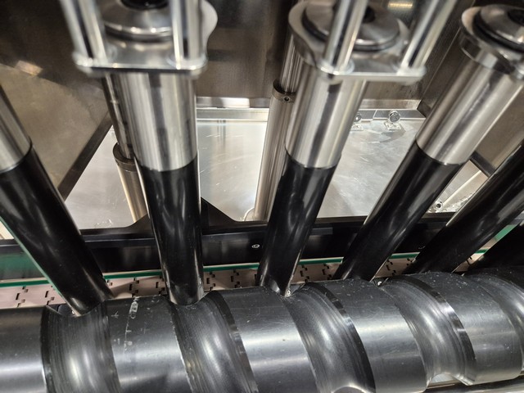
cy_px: 196
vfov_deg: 58.9
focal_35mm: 23
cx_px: 262
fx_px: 348
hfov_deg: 73.9
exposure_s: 1/100
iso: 640
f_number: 1.8
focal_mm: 5.4
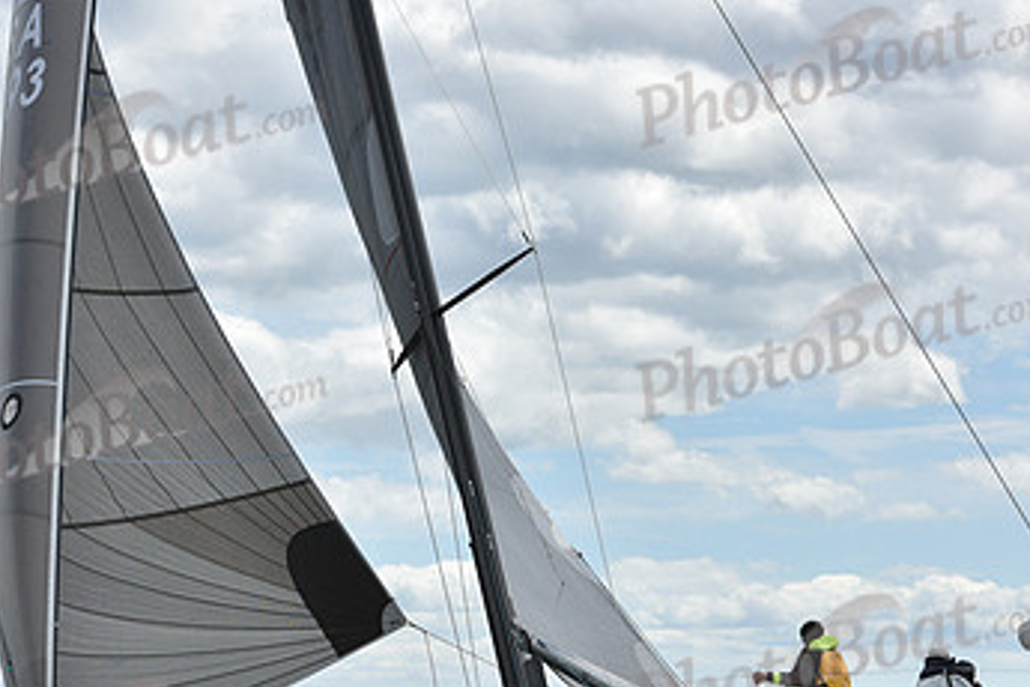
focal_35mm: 168
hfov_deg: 12.2
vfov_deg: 8.2
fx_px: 4806
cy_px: 542
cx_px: 484
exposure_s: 1/1250
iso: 320
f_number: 8
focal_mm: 100
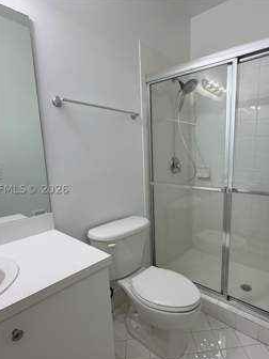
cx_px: 167
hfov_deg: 65.1
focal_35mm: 20
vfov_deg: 81.7
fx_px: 207
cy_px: 189
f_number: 2.2
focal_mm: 2.22
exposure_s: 1/120
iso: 80
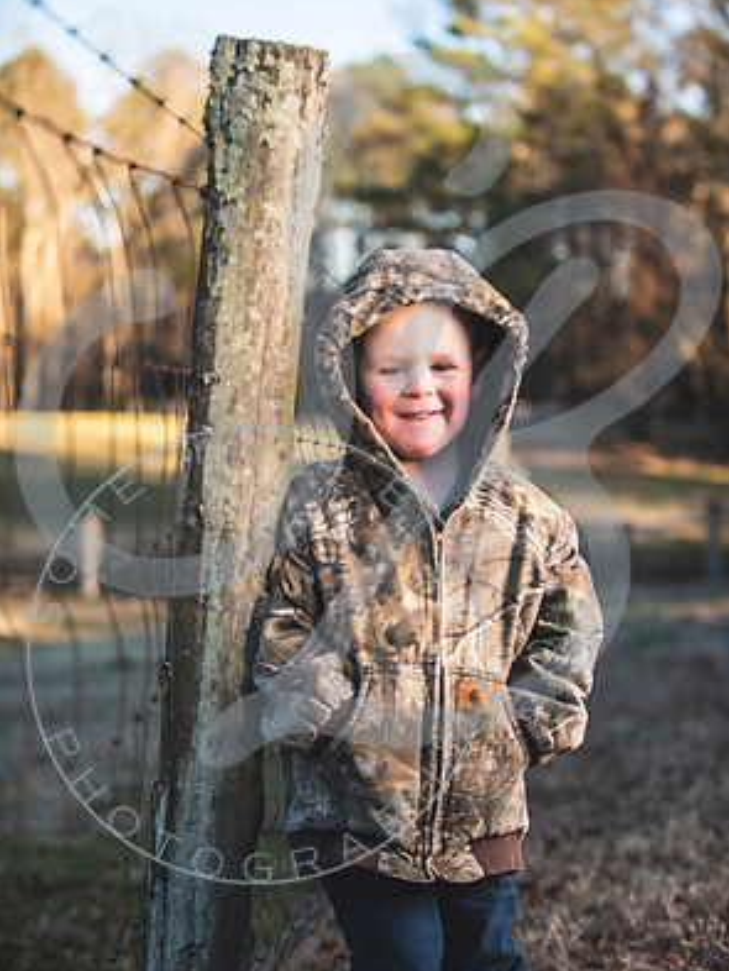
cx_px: 368
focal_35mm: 77
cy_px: 467
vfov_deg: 25.3
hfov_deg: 19.1
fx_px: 2161
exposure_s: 1/320
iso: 100
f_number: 2.8
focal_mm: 70
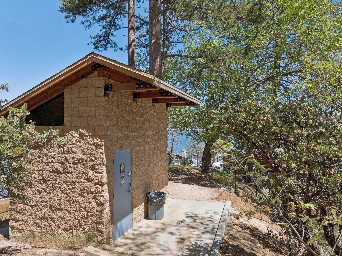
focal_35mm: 26
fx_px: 257
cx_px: 165
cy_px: 123
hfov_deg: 67.3
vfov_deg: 53.0
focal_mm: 12.29
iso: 100
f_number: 2.8
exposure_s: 1/60
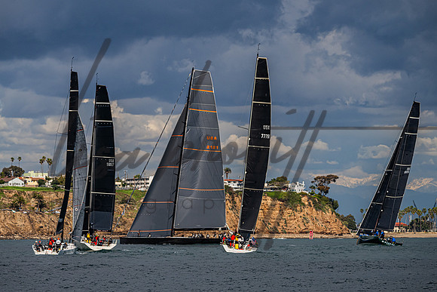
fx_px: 2906
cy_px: 133
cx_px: 214
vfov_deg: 5.7
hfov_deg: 8.6
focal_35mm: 239
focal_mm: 185
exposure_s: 1/4000
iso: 400
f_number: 5.6
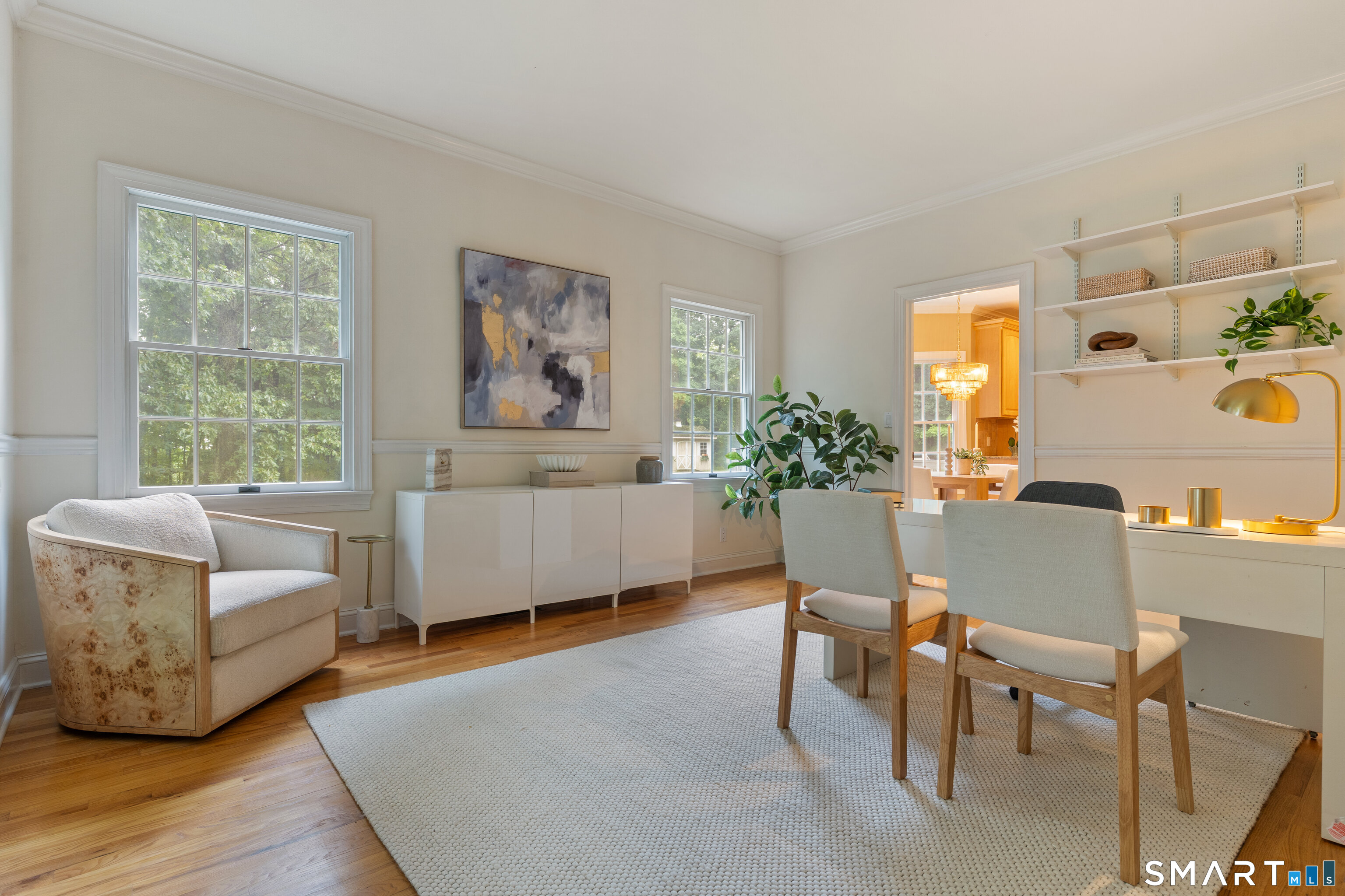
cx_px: 672
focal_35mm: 17
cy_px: 448
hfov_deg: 93.3
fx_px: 635
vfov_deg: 70.4
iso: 320
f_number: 8
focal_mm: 17
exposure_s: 1.3
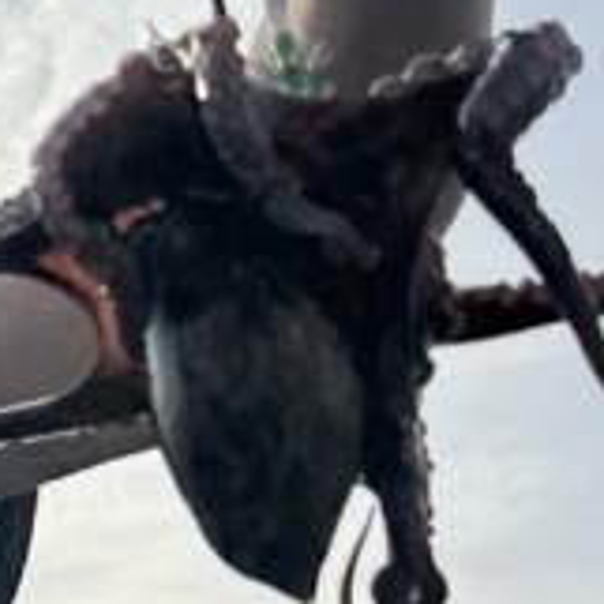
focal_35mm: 132
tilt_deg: +13.5
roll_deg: -7.5
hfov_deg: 11.8
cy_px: 630
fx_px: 2606
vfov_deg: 13.0
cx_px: -596
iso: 80
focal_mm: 6.76
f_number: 1.78
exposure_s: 1/10417
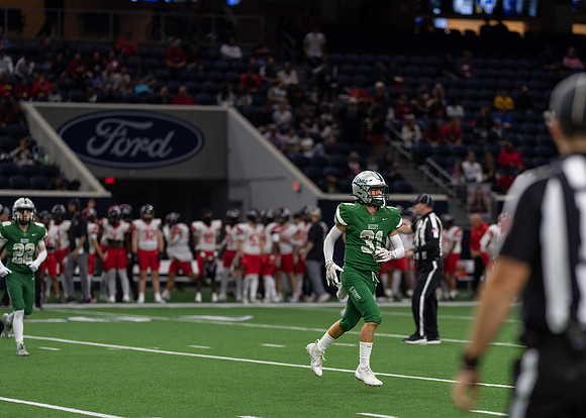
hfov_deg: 11.1
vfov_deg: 7.9
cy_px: 255
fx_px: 3014
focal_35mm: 181
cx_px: 369
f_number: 1.8
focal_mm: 135
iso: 1000
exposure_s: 1/1250
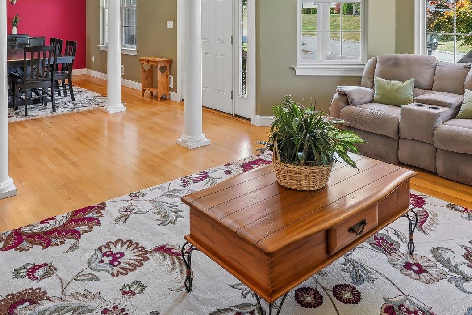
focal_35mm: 31
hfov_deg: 60.2
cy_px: 13
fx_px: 406
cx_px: 248
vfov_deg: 38.4
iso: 400
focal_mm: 16
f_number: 8
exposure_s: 1/13
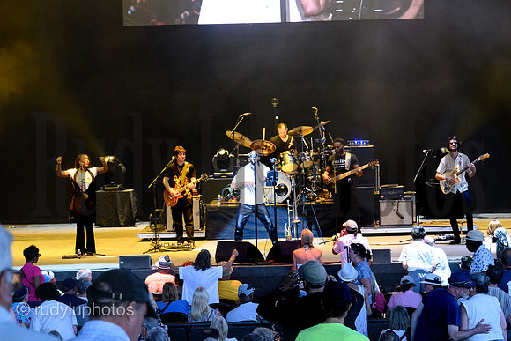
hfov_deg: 16.1
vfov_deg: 10.8
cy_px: 170
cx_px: 256
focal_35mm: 127
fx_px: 1803
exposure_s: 1/100
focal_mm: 85
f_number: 6.3
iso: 3200
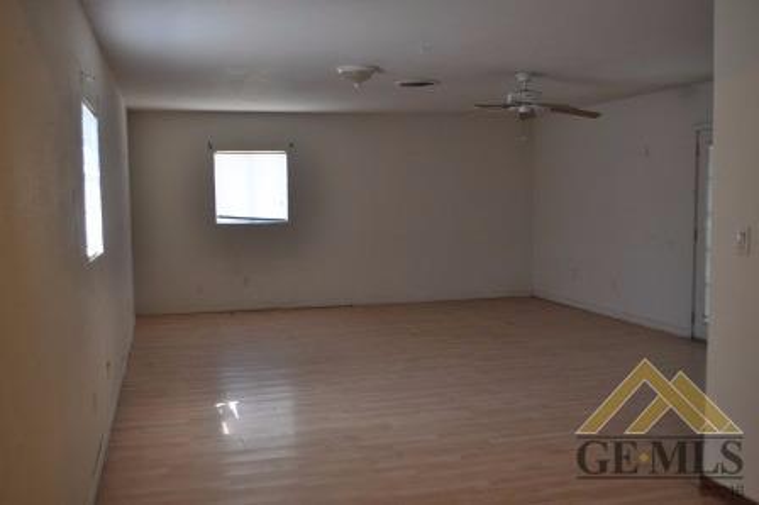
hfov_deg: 53.2
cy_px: 252
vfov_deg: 36.8
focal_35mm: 36
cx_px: 380
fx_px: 758
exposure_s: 1/80
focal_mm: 24
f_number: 4.5
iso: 400
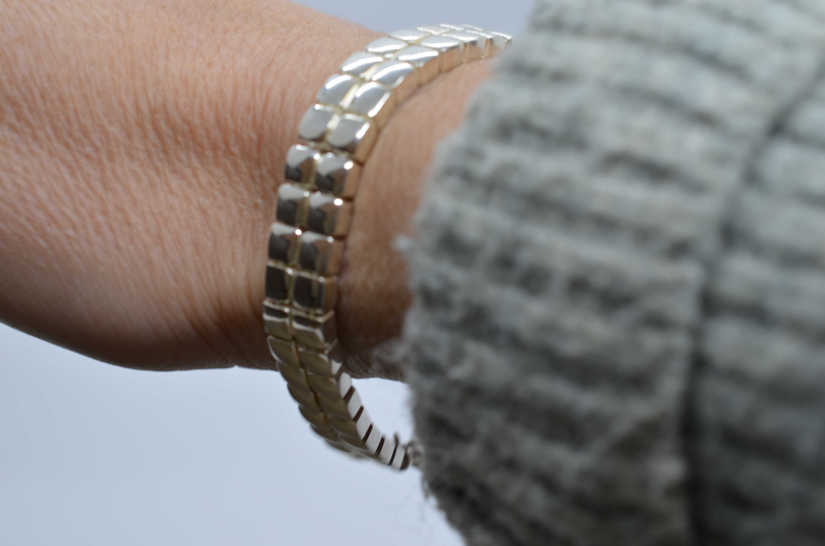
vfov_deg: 22.5
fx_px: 1372
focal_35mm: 60
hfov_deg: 33.5
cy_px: 273
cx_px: 412
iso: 200
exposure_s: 1/60
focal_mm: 40
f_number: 8
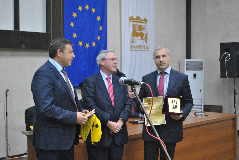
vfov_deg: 22.7
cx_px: 120
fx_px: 399
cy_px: 80
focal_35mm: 60
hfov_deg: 33.4
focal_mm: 40
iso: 1250
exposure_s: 1/30
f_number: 5.3
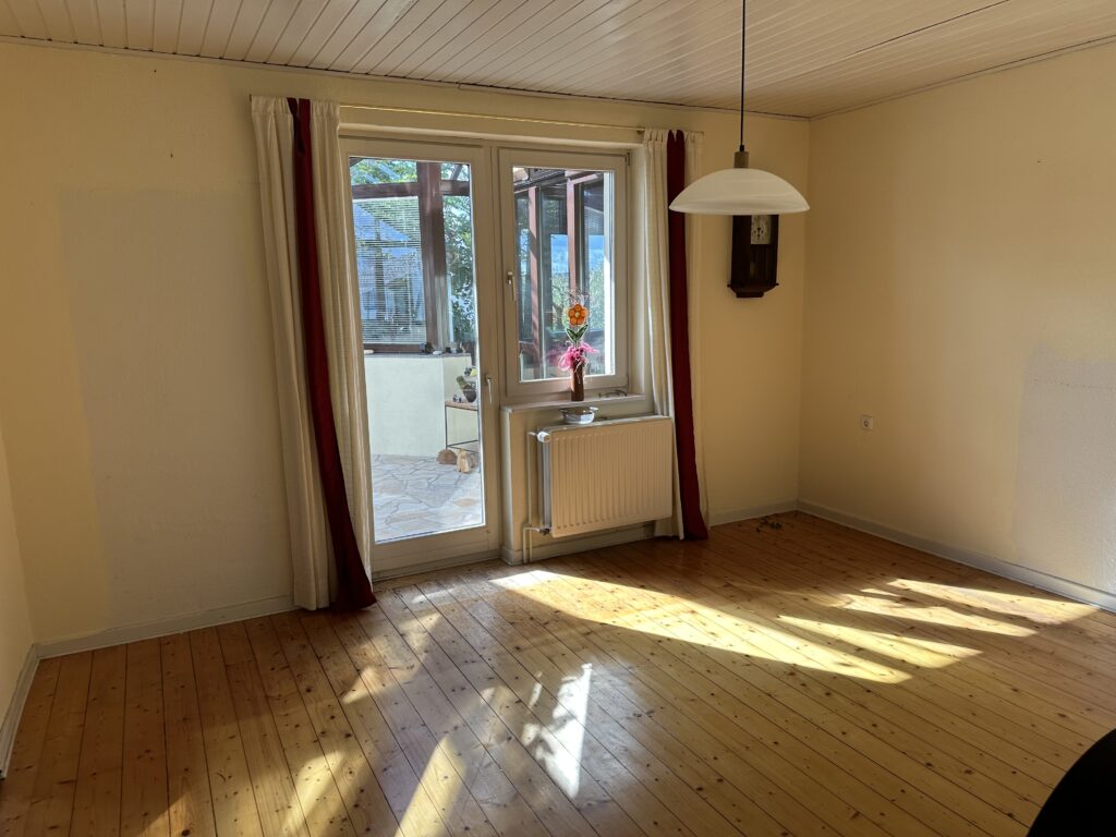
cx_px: 558
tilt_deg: -8.7
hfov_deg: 71.6
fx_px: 774
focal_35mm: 24
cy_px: 418
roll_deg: +1.3
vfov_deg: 56.8
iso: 80
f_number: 1.78
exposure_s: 1/313
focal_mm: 6.86
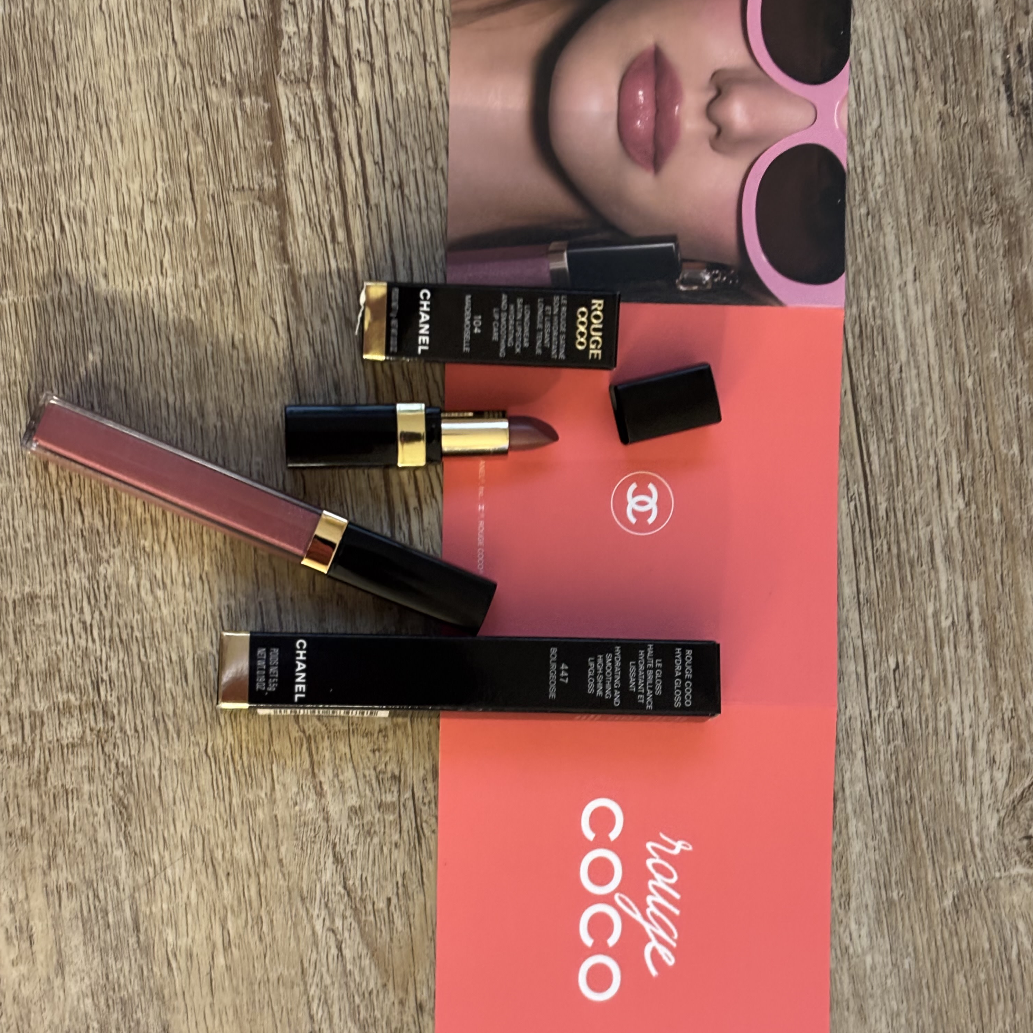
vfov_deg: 27.7
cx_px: 520
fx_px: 2093
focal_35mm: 62
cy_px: 603
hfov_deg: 27.7
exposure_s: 1/20
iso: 400
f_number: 1.6
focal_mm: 6
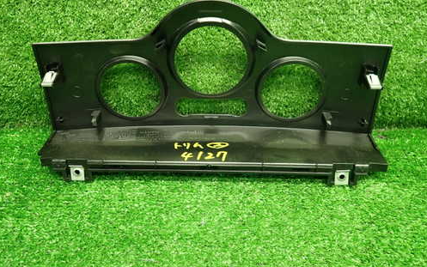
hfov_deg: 59.6
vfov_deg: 39.4
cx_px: 211
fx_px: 373
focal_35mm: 32
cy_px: 124
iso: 320
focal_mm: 4.5
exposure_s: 1/30
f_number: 2
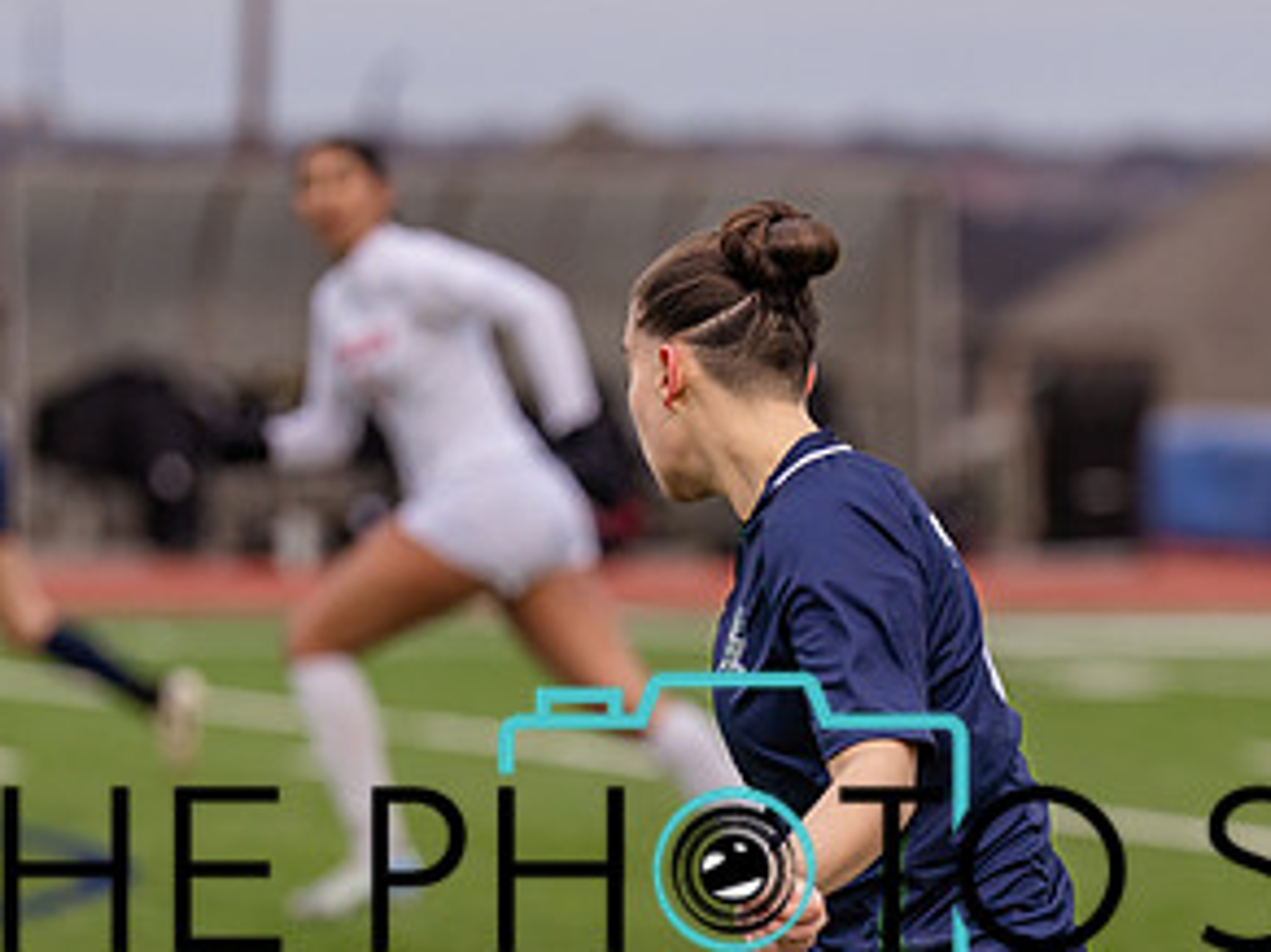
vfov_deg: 4.1
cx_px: 919
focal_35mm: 361
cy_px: 799
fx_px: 13249
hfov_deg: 5.5
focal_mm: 150
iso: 400
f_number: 2.8
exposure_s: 1/1250
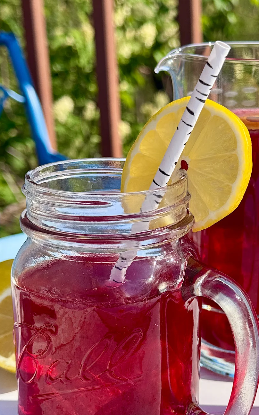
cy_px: 251
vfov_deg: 32.4
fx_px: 711
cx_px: 174
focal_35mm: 63
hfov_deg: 20.6
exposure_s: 1/895
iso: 100
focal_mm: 6.76
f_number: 1.78
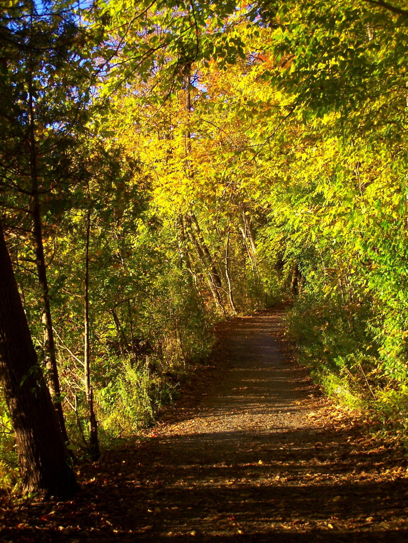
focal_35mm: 59
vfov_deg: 32.7
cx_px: 204
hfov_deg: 24.8
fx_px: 927
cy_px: 272
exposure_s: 1/250
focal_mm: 9.8
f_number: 3.1
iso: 100
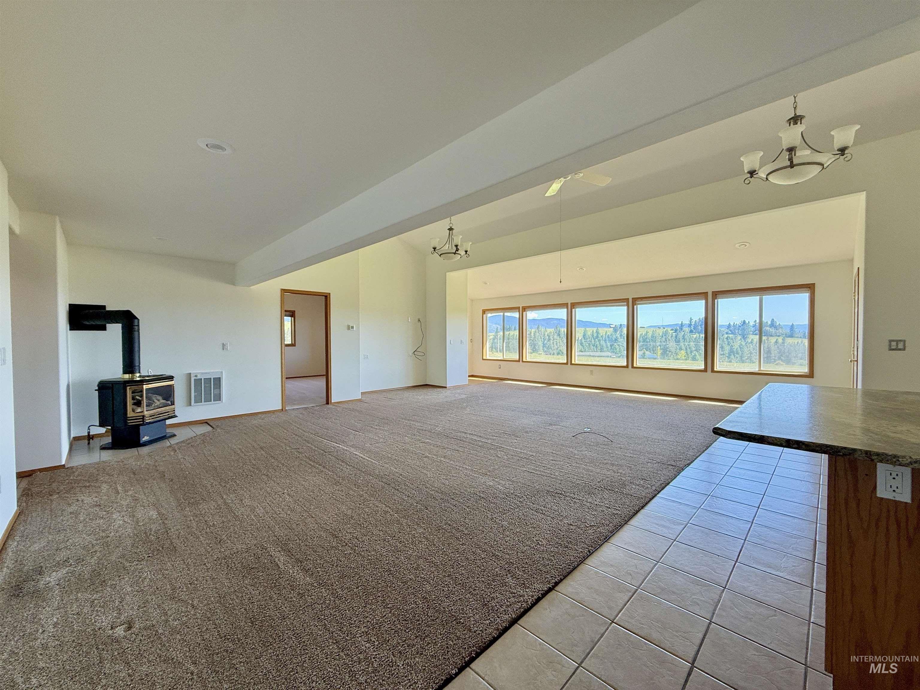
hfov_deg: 102.1
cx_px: 460
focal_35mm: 14
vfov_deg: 85.7
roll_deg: +0.4
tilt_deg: -1.4
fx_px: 372
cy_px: 345
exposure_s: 1/136
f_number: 2.2
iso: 64
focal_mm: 2.22
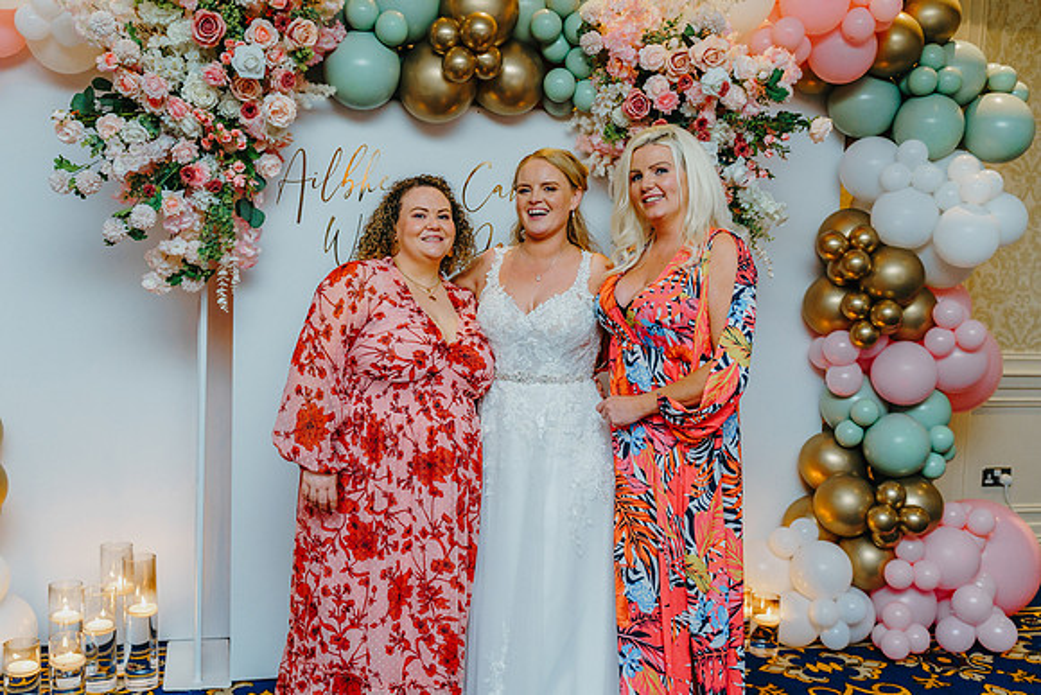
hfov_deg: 50.4
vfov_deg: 34.9
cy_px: 357
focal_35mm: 38
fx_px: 1106
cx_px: 498
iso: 2500
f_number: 2.8
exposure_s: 1/200
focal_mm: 34
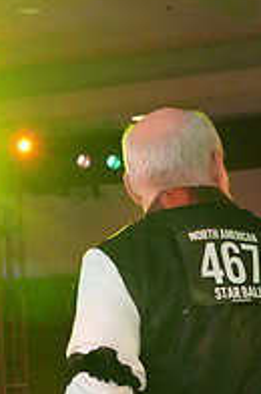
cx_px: 282
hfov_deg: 7.8
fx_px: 1910
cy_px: 567
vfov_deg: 11.3
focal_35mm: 175
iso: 10000
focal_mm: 59
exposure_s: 1/250
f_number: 6.3
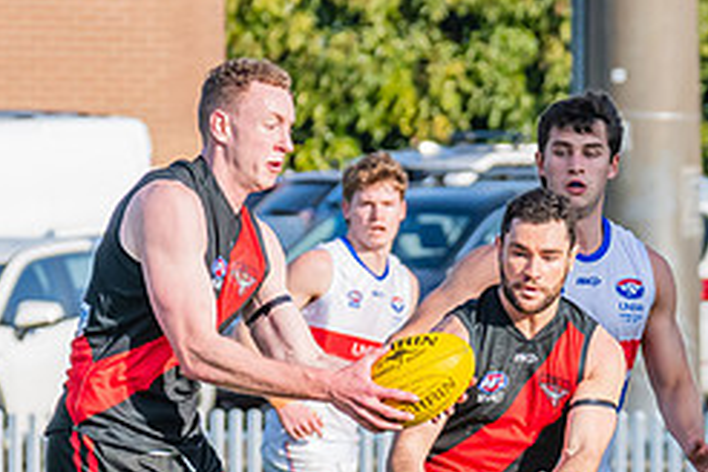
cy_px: 560
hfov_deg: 2.4
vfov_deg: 1.6
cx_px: 435
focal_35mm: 861
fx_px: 16932
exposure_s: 1/1250
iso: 800
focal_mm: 240
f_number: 9
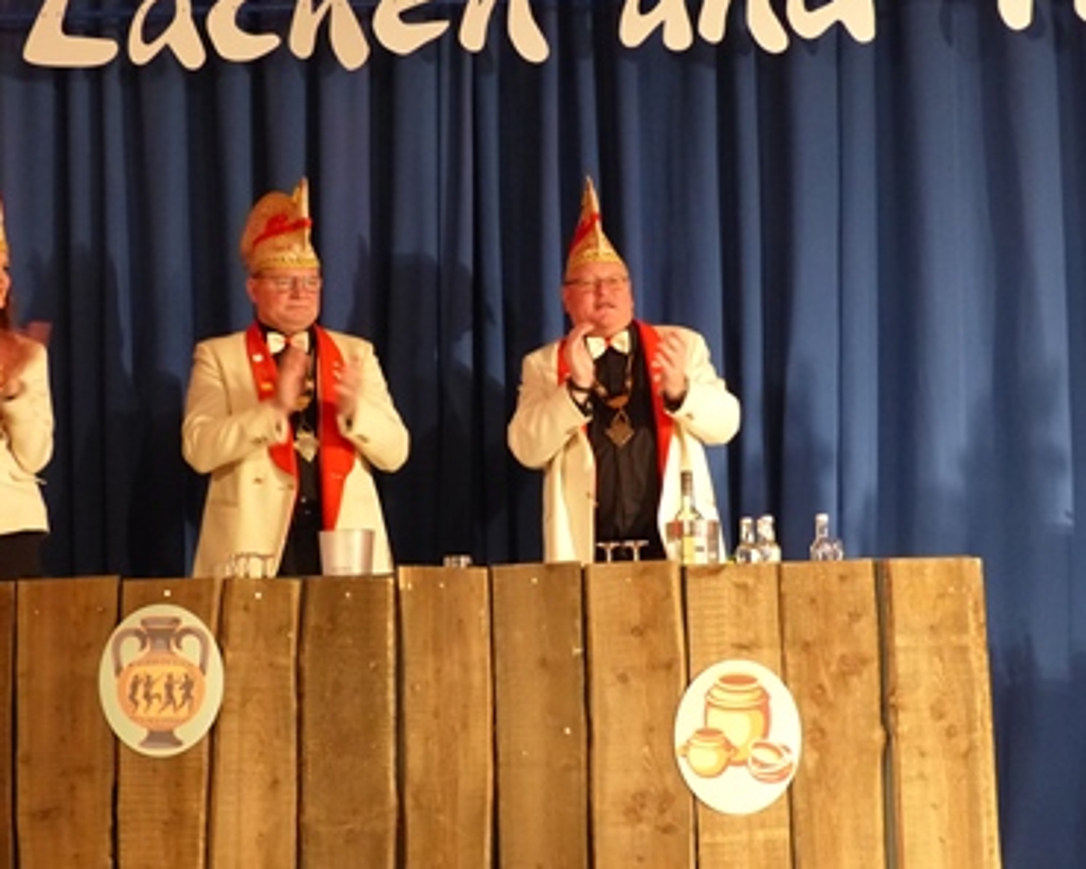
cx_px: 505
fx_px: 2443
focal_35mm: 76
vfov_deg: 20.2
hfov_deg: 25.1
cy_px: 432
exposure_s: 1/50
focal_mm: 13
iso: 800
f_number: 2.8
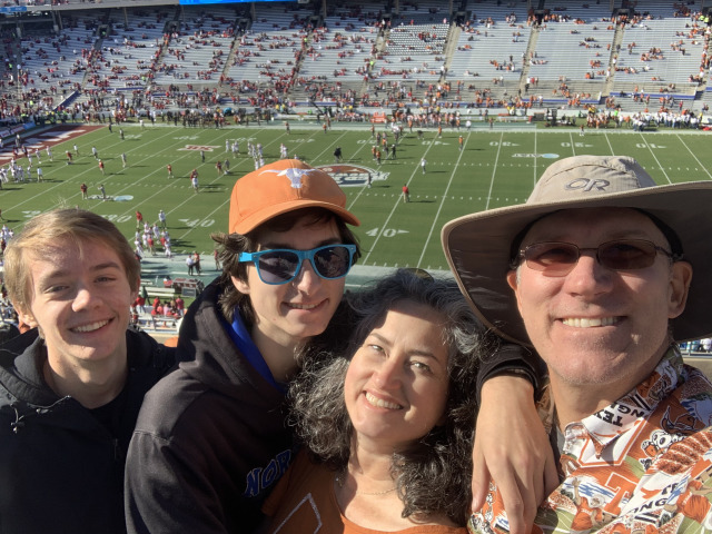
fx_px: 658
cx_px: 356
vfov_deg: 44.2
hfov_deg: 56.8
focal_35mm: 32
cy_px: 267
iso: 16
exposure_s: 1/759
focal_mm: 2.87
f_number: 2.2
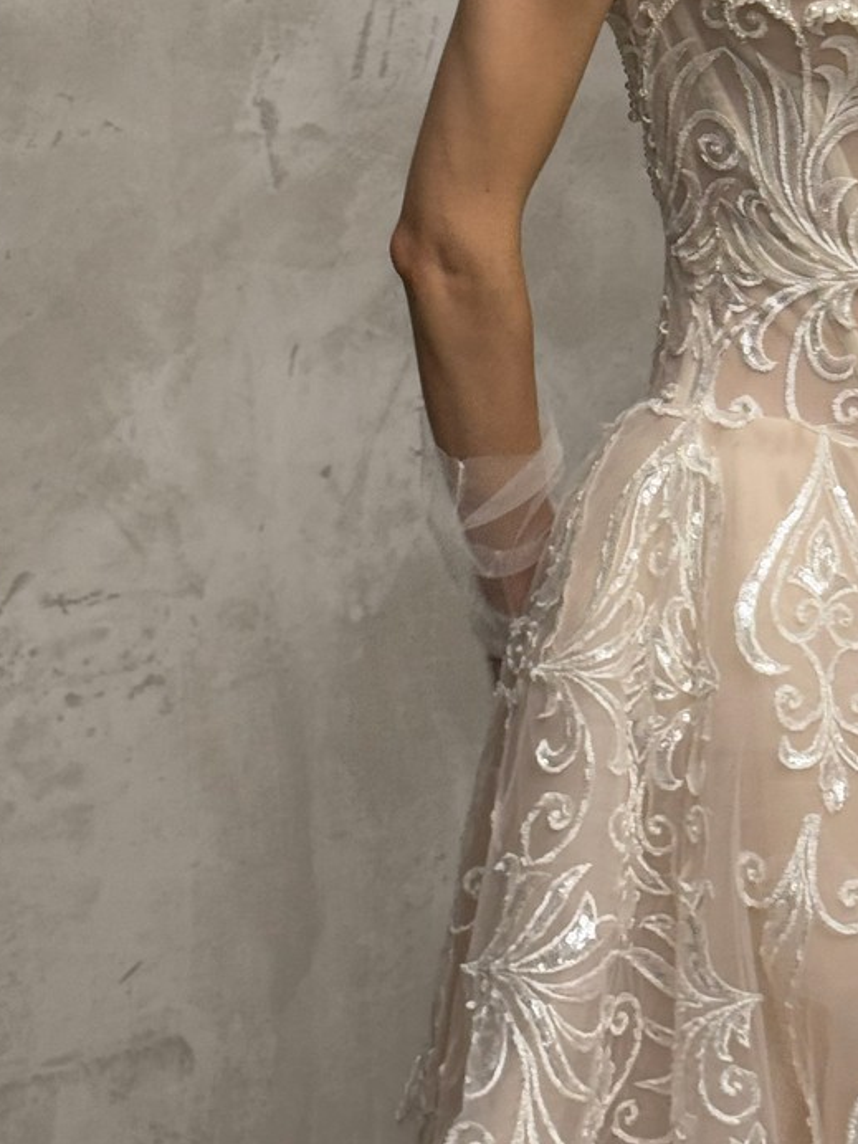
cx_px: 544
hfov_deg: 13.3
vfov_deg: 17.5
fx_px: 3668
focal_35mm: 111
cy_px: 169
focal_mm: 6.76
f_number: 1.78
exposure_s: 1/107
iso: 100
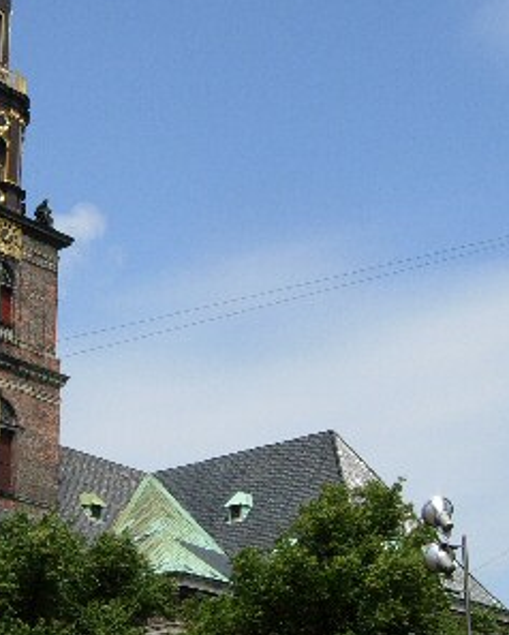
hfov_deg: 21.2
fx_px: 1336
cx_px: 73
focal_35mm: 71
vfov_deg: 26.7
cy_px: 334
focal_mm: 7.5
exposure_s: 1/362
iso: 50
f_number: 6.1
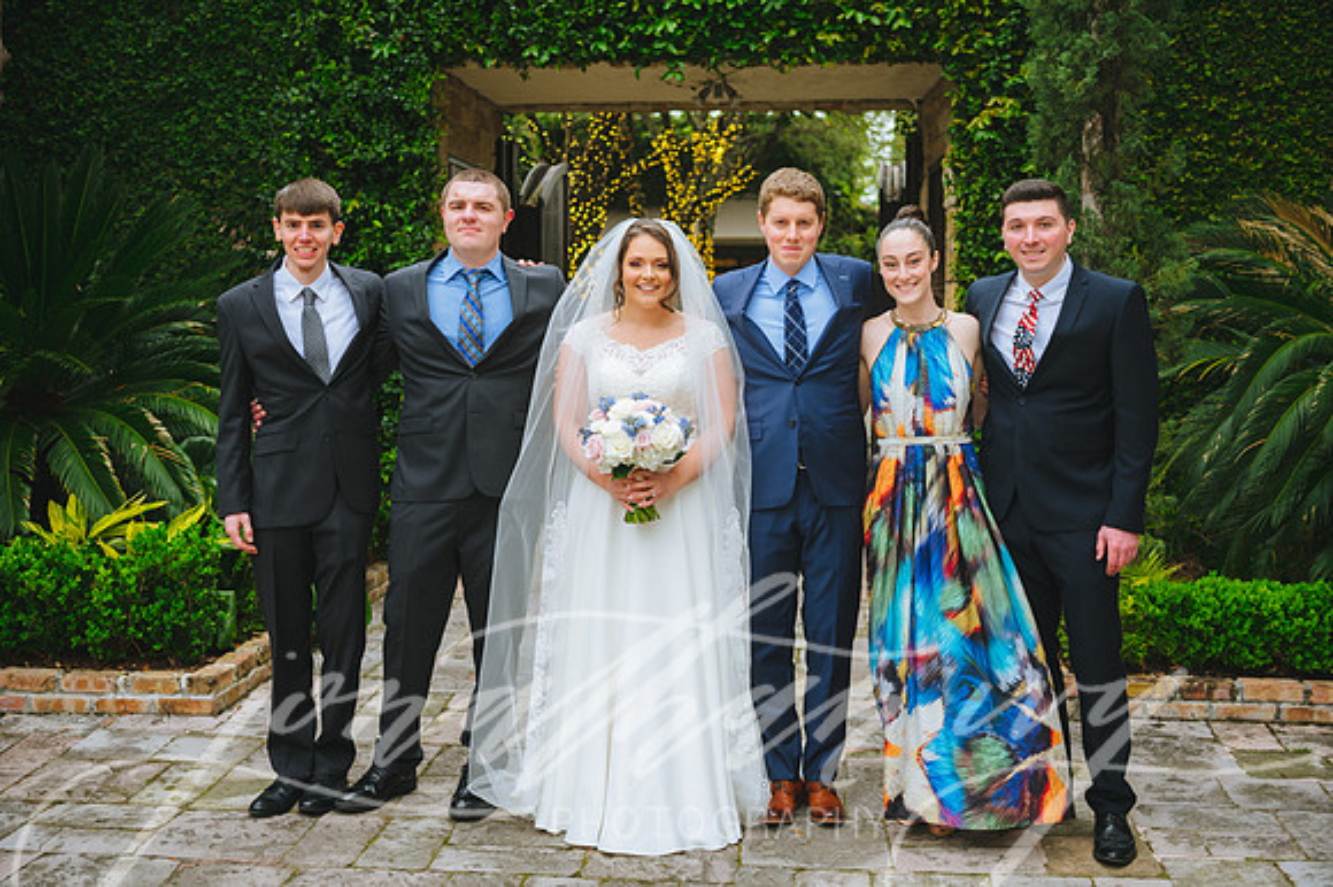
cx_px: 666
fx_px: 1554
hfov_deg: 46.4
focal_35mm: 42
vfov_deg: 31.9
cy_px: 444
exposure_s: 1/160
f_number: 2.8
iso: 125
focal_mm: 42
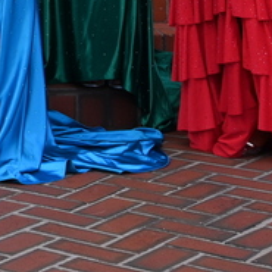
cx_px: -275
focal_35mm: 156
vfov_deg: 10.7
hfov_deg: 10.3
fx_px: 1387
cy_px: -179
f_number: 11
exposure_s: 1/200
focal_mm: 34
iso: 800
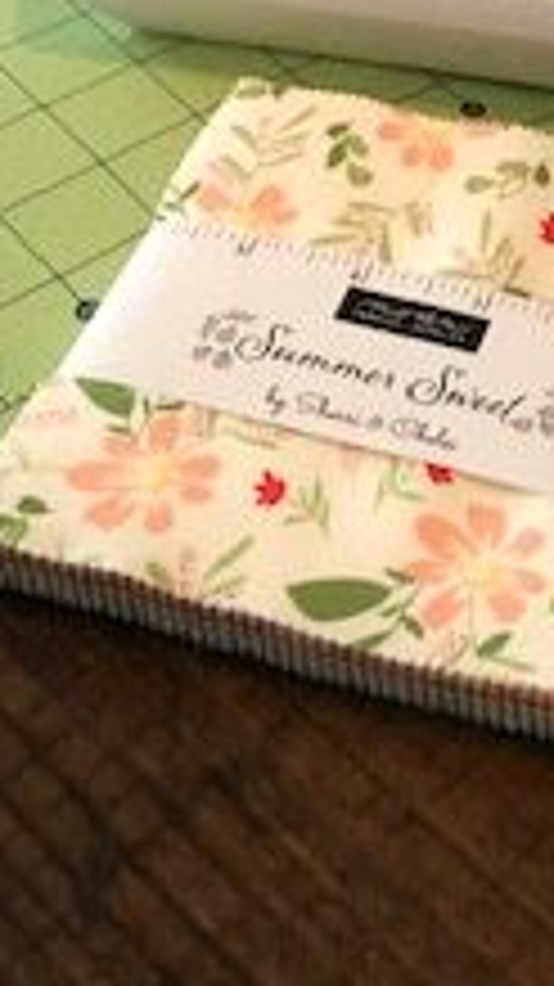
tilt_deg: -29.9
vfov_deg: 21.6
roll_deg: -2.4
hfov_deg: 13.3
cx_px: 599
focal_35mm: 89
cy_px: -302
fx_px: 2327
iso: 100
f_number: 1.8
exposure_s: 1/13
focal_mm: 3.99
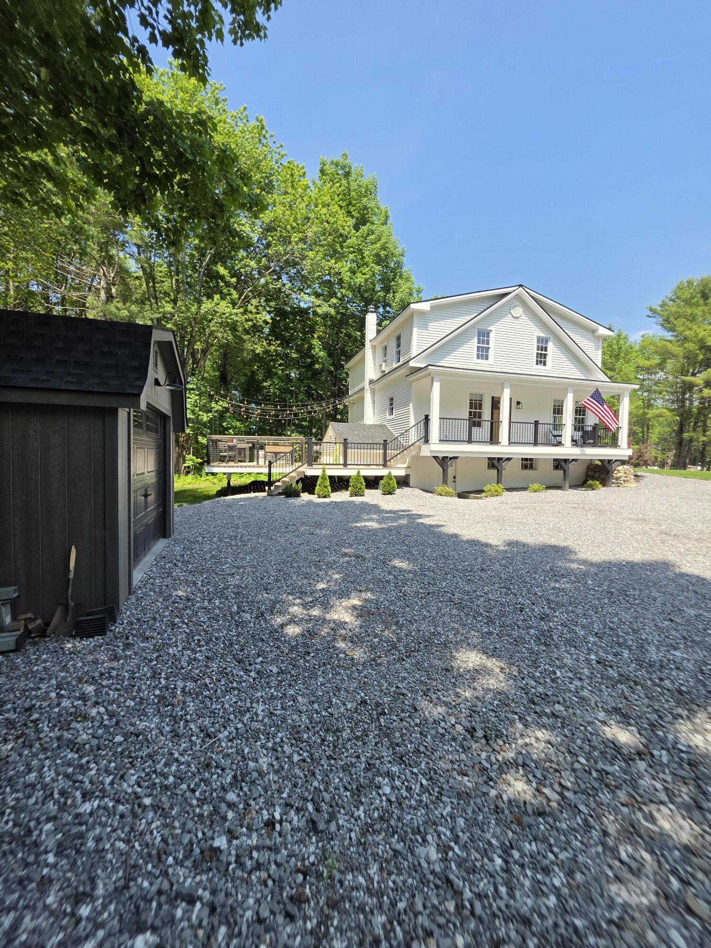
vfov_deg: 106.2
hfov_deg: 89.9
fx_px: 356
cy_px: 474
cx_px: 356
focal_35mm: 13
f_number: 1.9
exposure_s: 1/922
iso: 40
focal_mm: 2.2
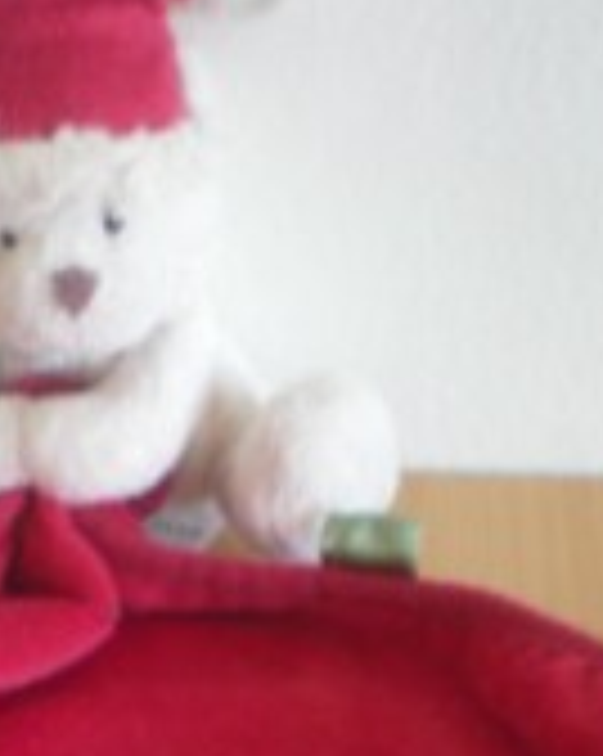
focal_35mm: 115
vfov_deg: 16.1
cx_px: 108
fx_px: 2570
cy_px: 900
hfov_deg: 13.3
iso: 64
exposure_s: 1/4.2
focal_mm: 6.3
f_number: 3.1
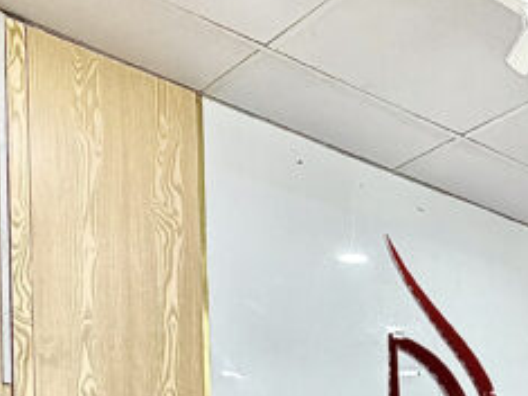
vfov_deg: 19.4
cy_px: 666
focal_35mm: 61
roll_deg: +3.0
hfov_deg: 28.8
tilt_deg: -0.4
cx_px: 575
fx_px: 930
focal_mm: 2.22
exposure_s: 1/100
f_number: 2.2
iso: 100
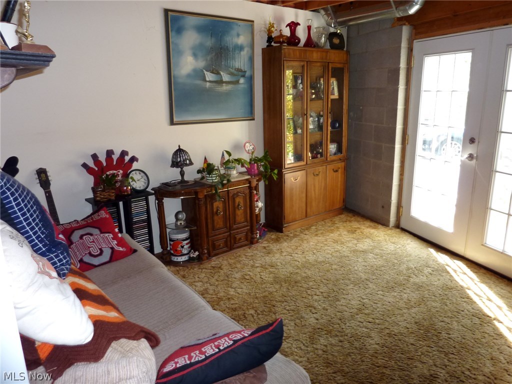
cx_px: 256
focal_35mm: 25
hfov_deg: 69.4
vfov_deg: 54.9
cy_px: 192
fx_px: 370
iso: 160
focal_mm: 4.1
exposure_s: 1/30
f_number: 3.3
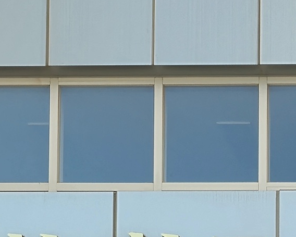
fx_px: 1385
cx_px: 494
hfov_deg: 11.5
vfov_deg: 8.9
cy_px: 565
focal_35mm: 158
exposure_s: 1/417
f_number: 1.8
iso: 25
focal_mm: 5.4
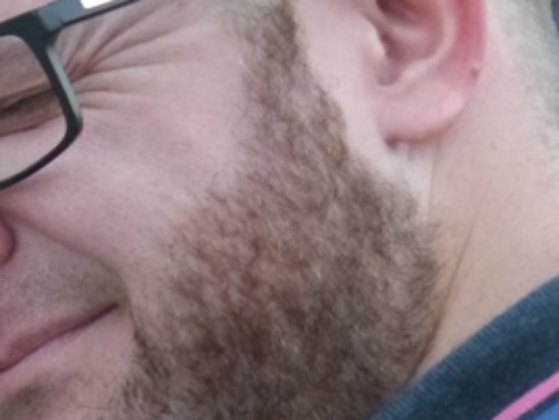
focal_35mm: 1020
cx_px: 94
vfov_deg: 1.5
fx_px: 16479
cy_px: 203
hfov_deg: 1.9
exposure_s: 1/200
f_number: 2.8
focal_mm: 70.5
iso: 800
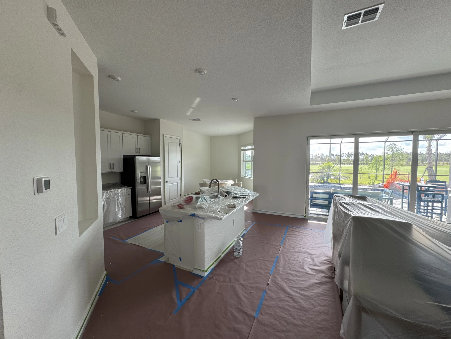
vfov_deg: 85.7
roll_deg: +2.0
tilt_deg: -3.0
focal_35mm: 14
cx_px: 226
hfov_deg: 102.1
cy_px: 170
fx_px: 182
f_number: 2.2
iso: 64
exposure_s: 1/99
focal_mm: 2.22
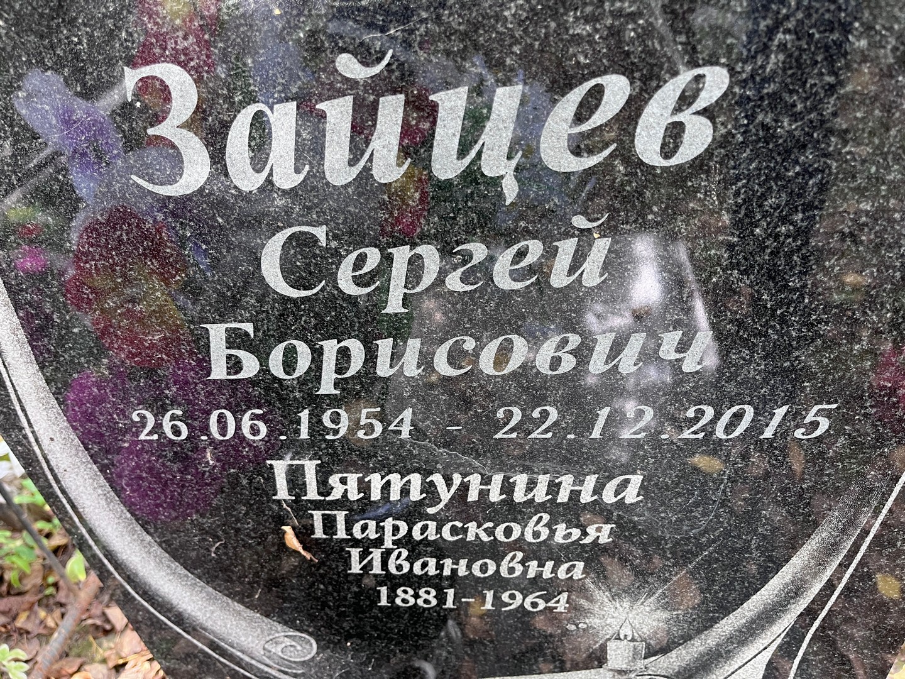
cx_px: 452
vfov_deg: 53.1
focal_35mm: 26
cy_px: 340
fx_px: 680
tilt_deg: -35.4
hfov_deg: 67.3
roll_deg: +5.5
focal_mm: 5.1
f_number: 1.6
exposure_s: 1/60
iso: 160
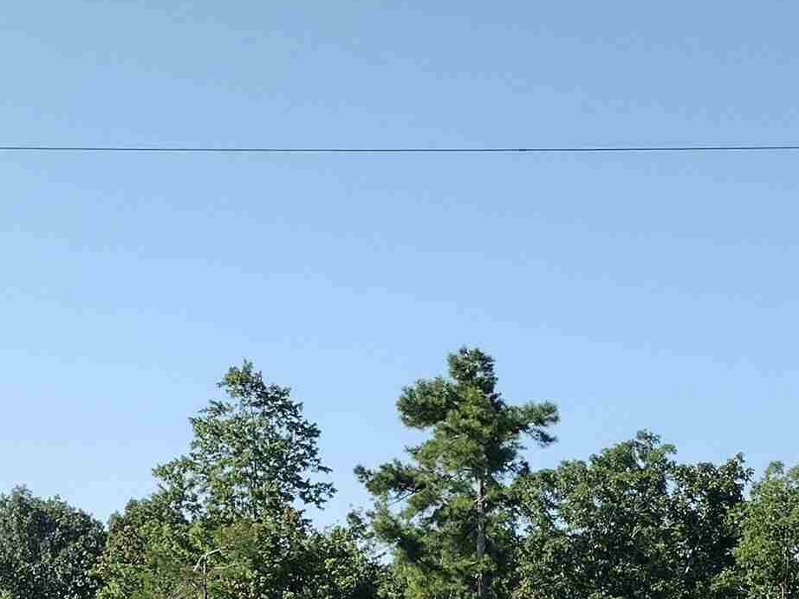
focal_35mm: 90
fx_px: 2077
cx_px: 443
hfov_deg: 21.8
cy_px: 772
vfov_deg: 15.6
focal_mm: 4.71
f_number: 1.7
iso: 100
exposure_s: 1/1464
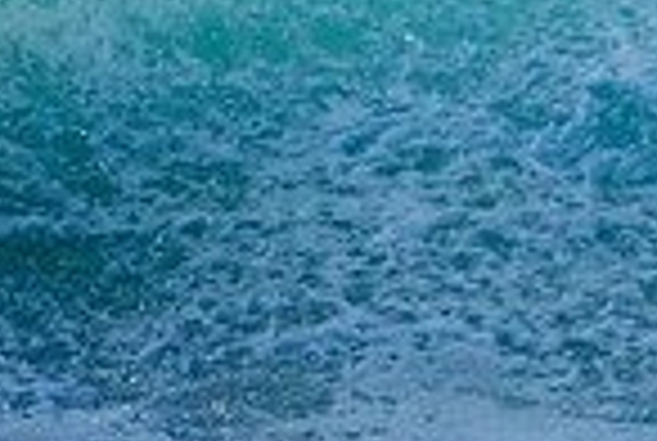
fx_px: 43523
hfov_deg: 0.9
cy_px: -128
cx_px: 1202
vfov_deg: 0.6
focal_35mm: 2380
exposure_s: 1/2000
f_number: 5.6
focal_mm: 400
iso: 250
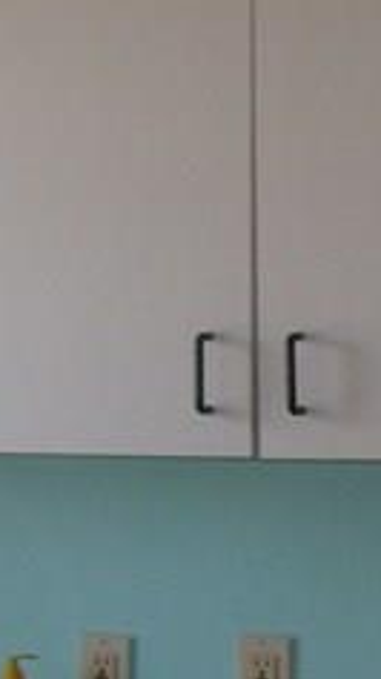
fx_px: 2969
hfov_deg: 7.2
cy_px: 662
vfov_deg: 12.9
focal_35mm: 165
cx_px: 636
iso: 100
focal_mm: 5.8
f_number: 2.8
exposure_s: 1/45
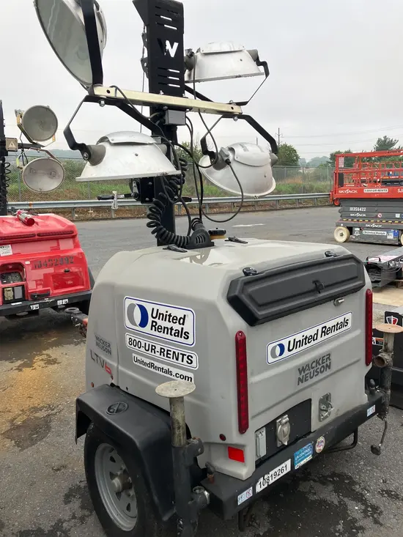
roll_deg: +1.5
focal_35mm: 28
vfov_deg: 63.4
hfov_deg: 49.8
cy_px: 268
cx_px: 202
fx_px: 435
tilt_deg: -11.1
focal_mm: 3.99
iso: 25
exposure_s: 1/229
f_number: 1.8
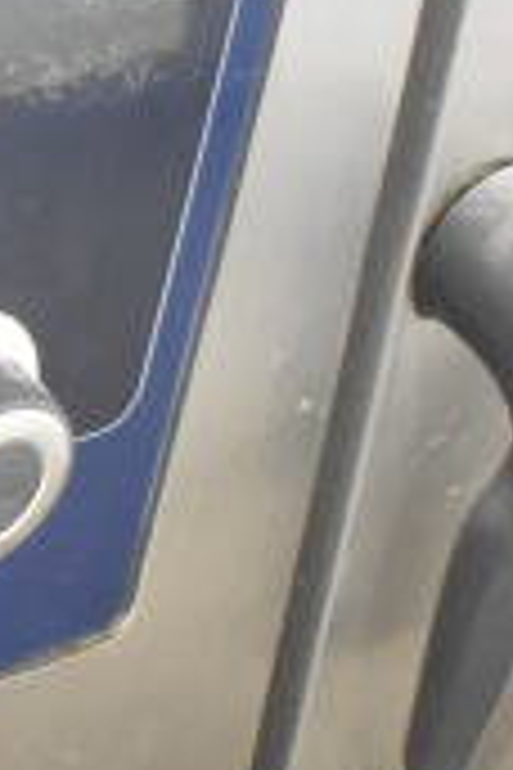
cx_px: -702
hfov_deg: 6.3
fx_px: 4446
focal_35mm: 208
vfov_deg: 9.8
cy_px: -59
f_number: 4
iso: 3200
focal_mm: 26
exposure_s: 1/40
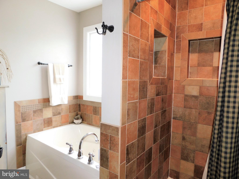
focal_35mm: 23
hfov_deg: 73.9
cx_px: 120
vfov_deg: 58.9
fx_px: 159
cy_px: 90
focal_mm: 4
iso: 200
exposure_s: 1/30
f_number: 3
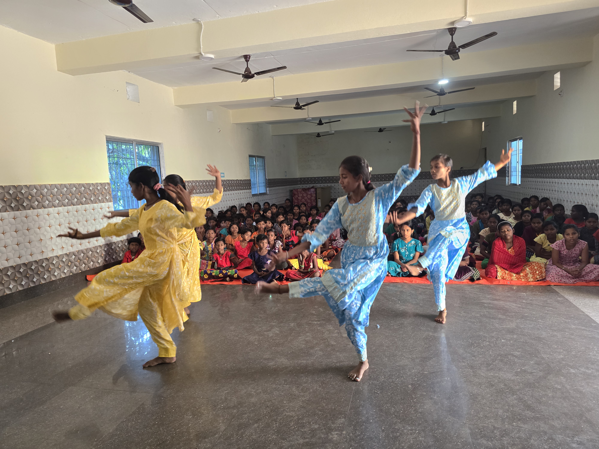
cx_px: 300
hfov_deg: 73.9
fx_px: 398
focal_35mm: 23
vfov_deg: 58.9
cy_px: 224
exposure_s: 1/100
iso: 400
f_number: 1.7
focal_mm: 6.3
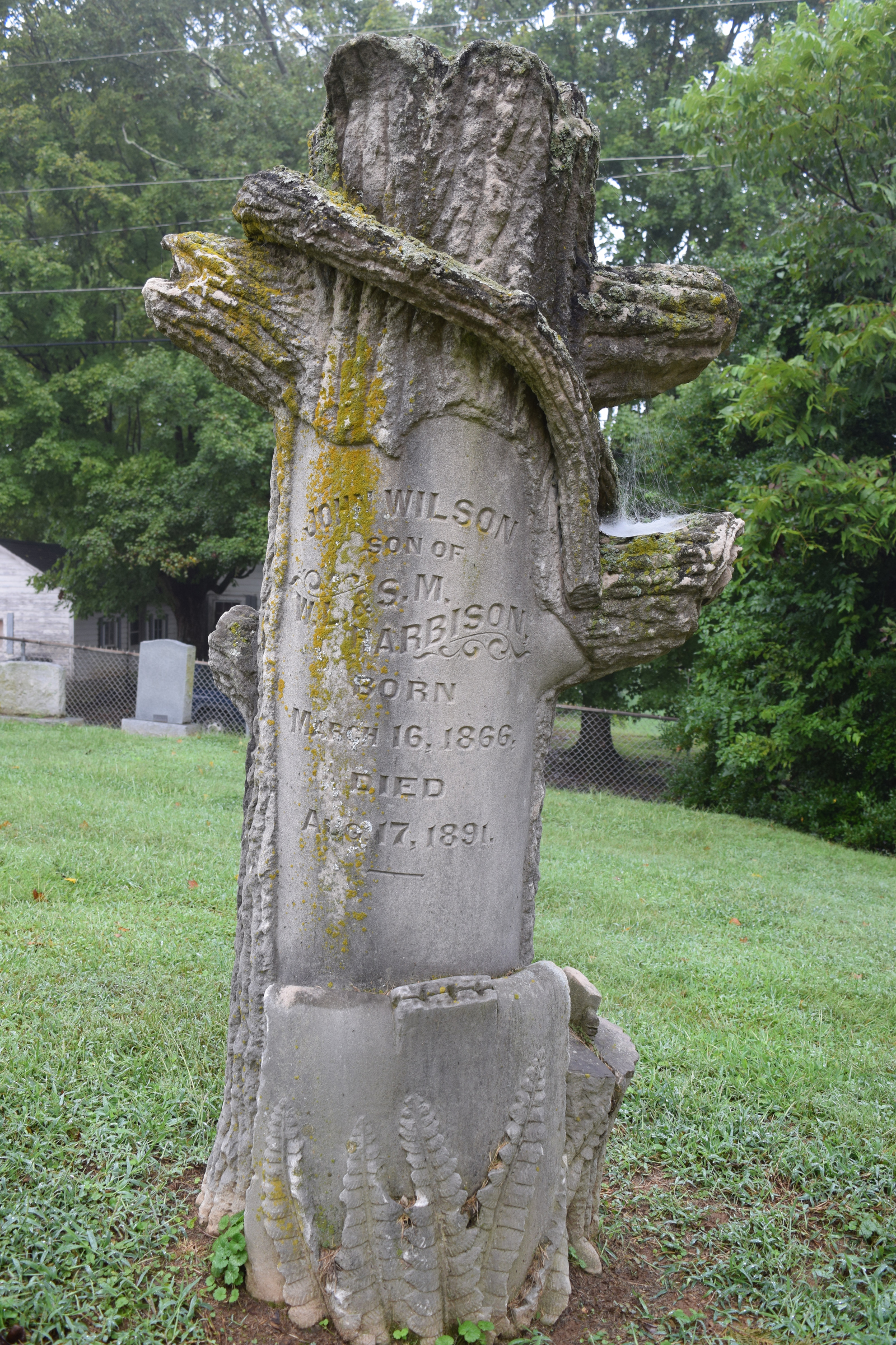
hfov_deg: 43.6
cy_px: 672
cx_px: 448
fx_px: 1120
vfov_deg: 61.9
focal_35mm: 30
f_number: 5
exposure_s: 1/100
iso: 200
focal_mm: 20
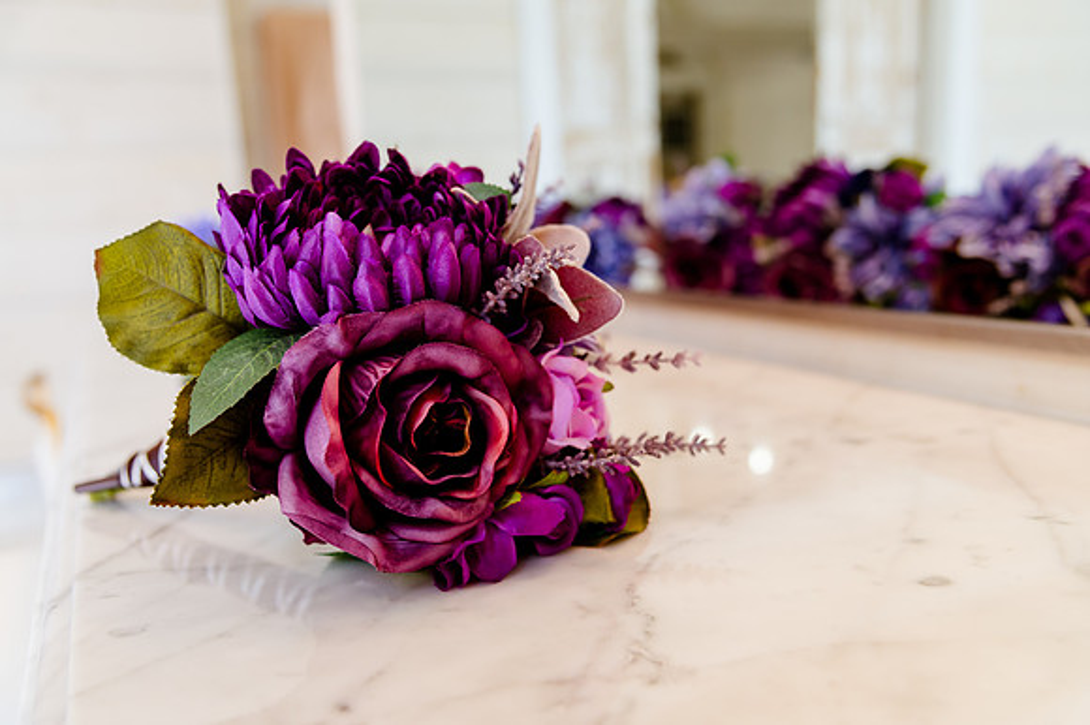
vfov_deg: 38.8
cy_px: 362
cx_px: 545
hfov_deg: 55.8
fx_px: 1029
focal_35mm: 34
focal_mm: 34
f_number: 4
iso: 800
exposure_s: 1/200
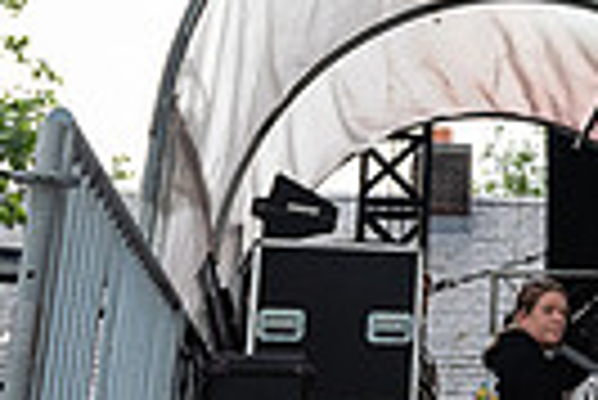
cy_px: -81
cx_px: 808
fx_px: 1846
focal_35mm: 111
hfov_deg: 17.1
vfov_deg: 12.1
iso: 640
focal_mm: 24
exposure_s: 1/400
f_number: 4.5
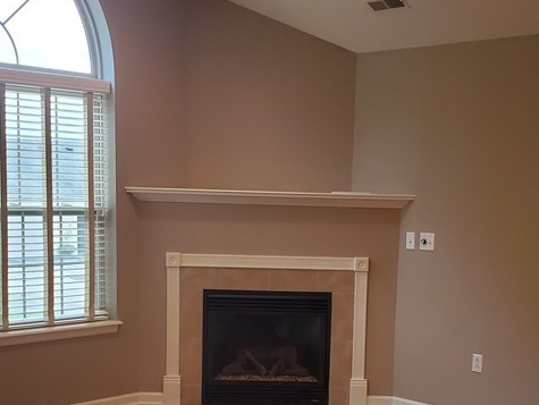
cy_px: 295
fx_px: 873
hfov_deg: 34.3
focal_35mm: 56
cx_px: 302
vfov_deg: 25.9
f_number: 2.4
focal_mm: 4.3
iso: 250
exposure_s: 1/120
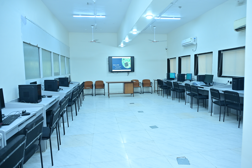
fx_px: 168
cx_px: 126
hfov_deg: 73.8
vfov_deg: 53.1
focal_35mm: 24
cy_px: 84
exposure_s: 1/200
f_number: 4
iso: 1600
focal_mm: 24
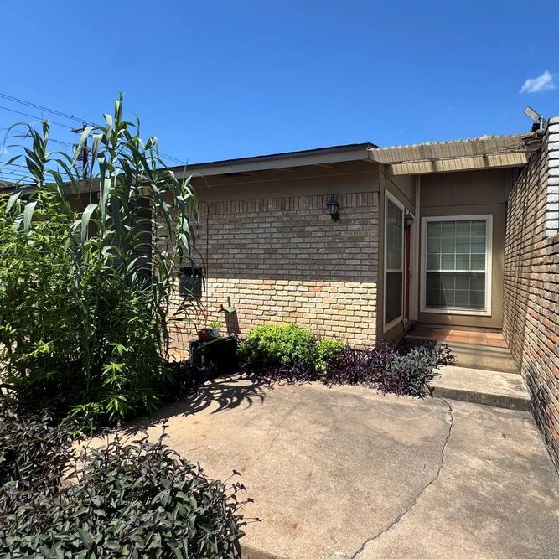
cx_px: 345
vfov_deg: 77.7
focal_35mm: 19
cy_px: 272
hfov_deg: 76.5
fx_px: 347
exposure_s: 1/1299
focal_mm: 2.22
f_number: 2.2
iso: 40
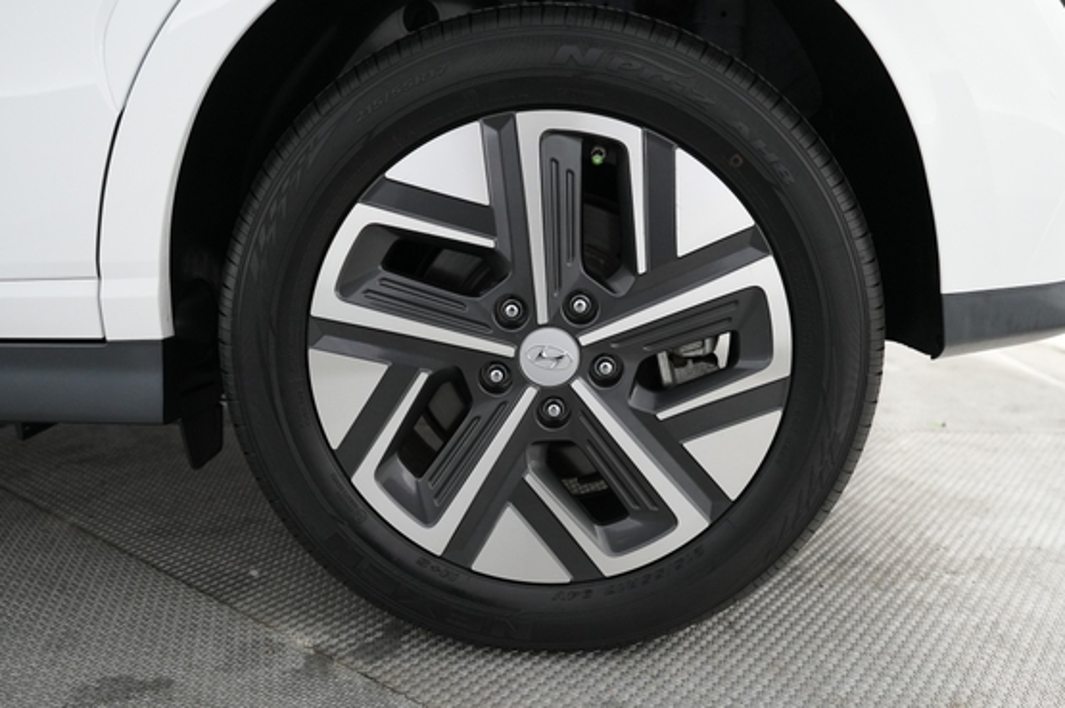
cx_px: 560
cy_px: 351
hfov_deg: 61.9
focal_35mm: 30
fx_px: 887
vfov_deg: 43.5
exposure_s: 1/160
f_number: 2.8
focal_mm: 26
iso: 3200
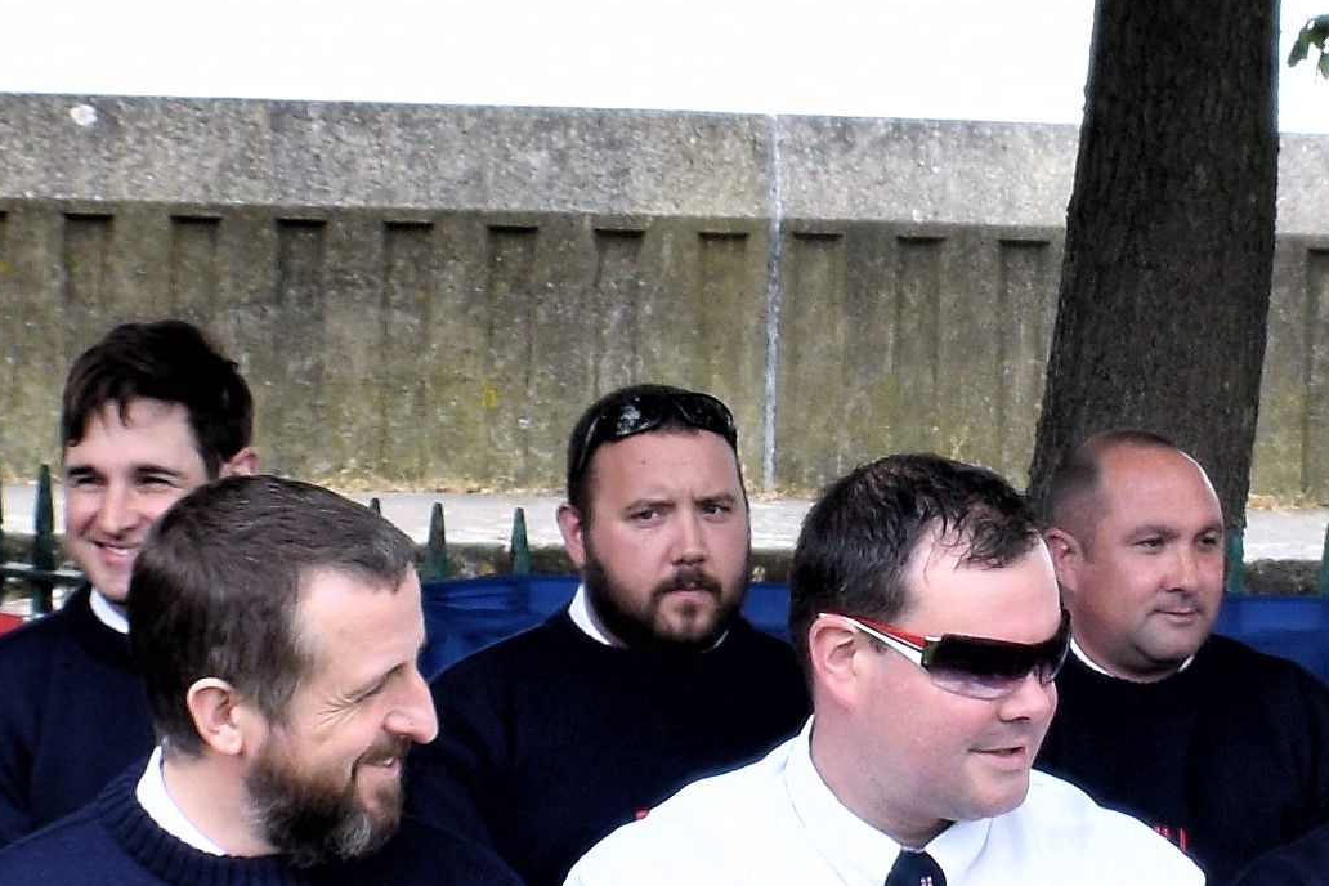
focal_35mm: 145
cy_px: 528
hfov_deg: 14.0
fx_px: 5352
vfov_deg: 9.5
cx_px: 1298
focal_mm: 20
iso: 280
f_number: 8
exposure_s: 1/250
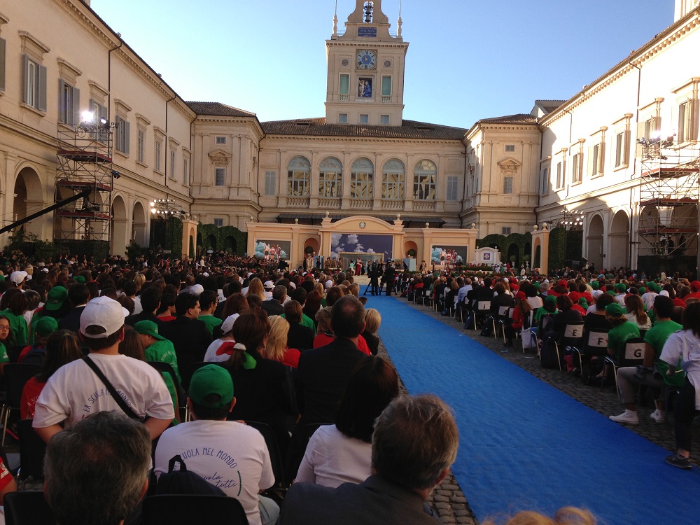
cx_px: 350
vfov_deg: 42.9
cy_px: 262
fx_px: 667
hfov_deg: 55.4
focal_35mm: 33
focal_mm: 4.13
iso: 50
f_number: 2.4
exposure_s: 1/547
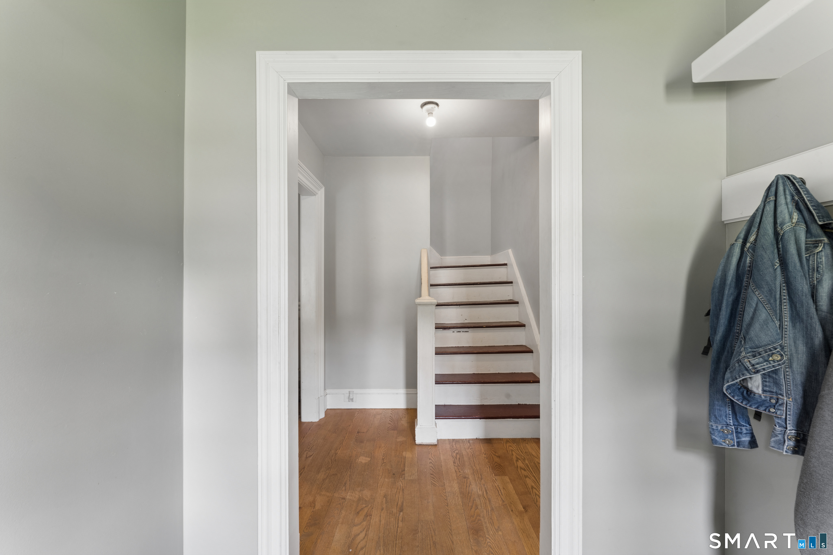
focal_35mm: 14
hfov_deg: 104.3
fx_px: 324
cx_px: 416
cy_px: 278
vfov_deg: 81.2
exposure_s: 1/2.5
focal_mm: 14
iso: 400
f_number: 13
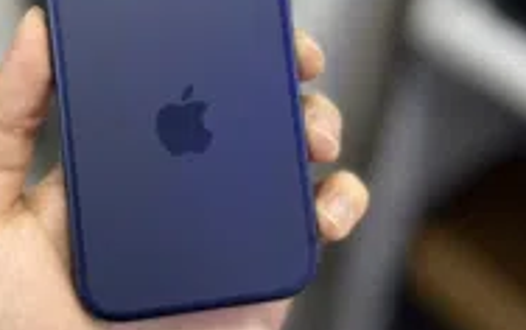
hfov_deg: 37.1
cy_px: 28
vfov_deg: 23.4
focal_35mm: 54
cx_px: 176
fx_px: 775
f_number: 1.78
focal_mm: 6.76
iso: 125
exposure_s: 1/100
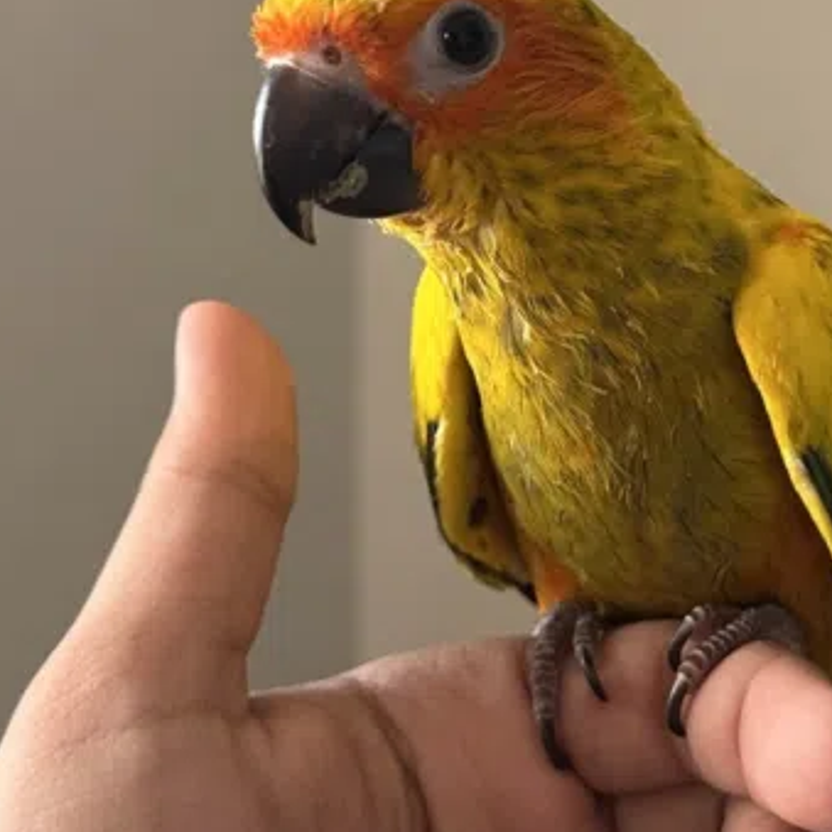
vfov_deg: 41.2
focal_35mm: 40
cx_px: 643
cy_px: 268
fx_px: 1088
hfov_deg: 40.4
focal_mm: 6.86
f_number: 1.78
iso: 320
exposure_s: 1/60
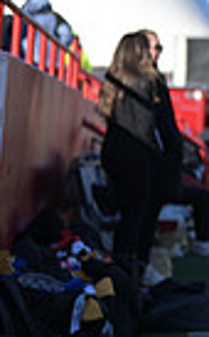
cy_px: 124
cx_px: 671
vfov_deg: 6.9
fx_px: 2776
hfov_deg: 4.1
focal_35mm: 303
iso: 110
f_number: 2.8
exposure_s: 1/1600
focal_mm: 70
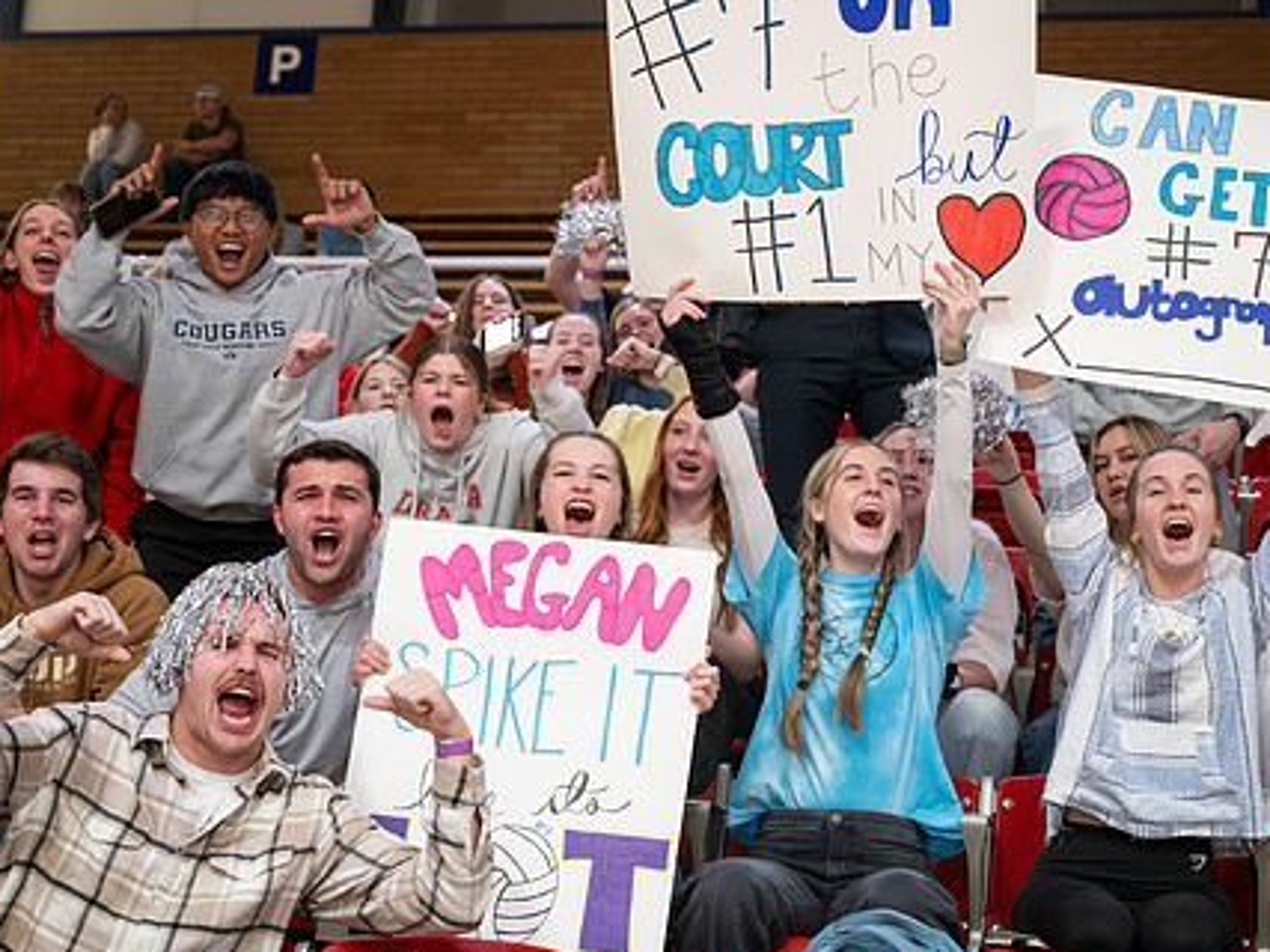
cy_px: 477
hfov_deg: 30.3
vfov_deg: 22.9
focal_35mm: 64
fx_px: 2347
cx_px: 684
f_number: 4
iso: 6400
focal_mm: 49
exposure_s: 1/160
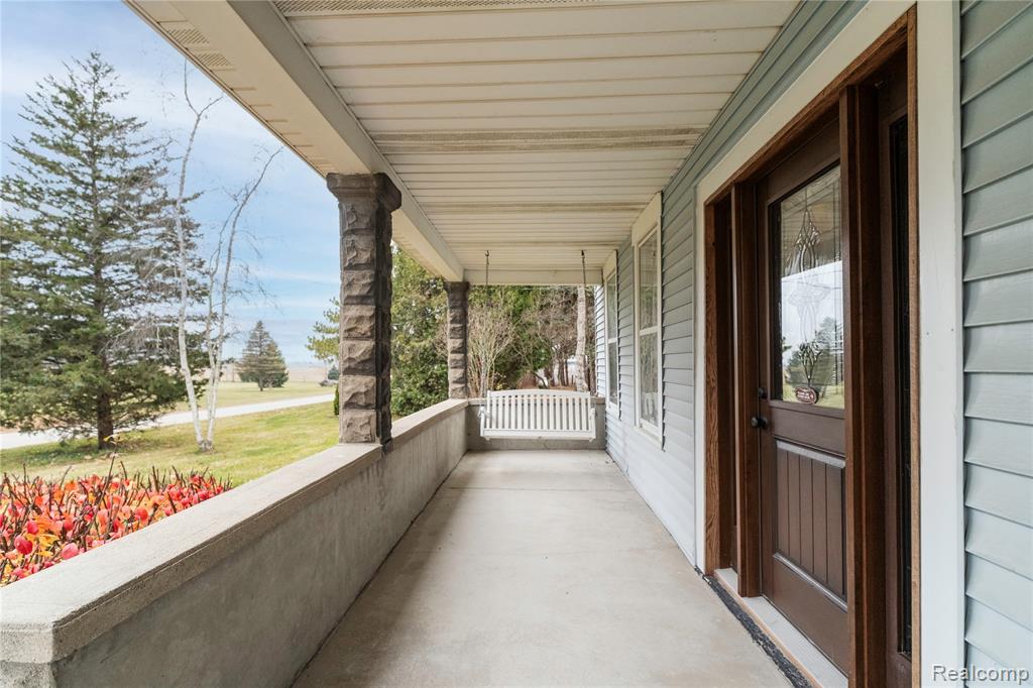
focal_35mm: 17
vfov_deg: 70.4
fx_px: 488
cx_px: 516
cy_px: 344
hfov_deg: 93.3
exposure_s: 1/250
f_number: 2.8
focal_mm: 11.3
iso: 640
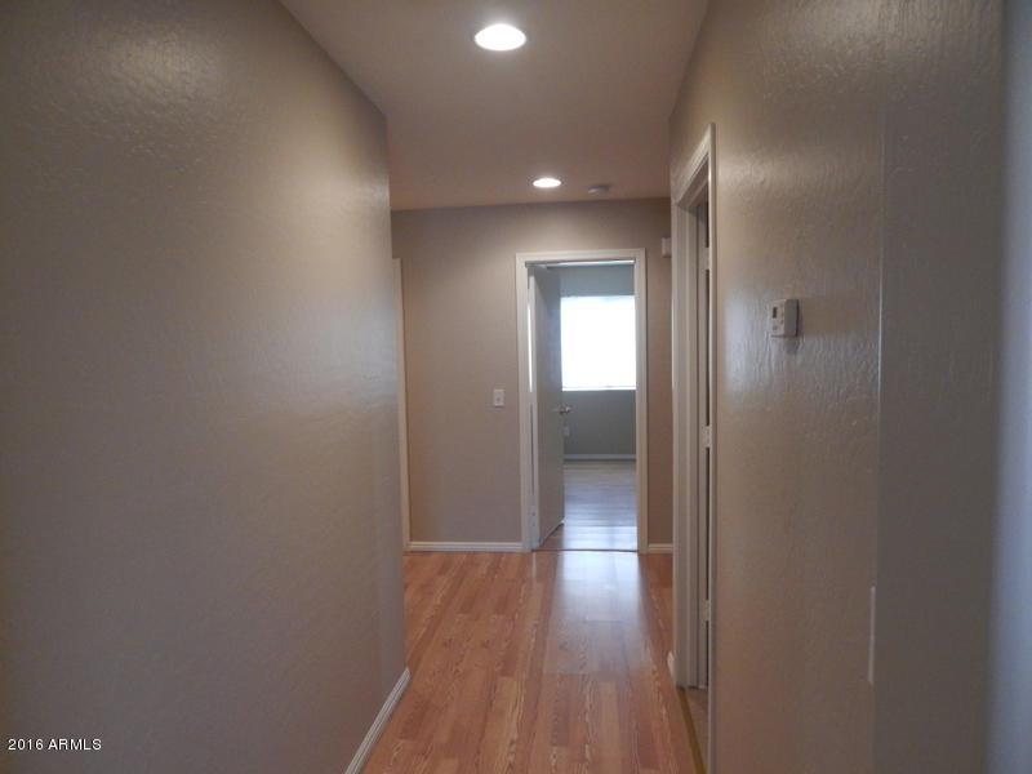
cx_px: 516
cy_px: 387
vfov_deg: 61.1
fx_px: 656
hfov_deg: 76.4
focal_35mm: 22
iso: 400
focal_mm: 4
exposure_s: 1/50
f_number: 3
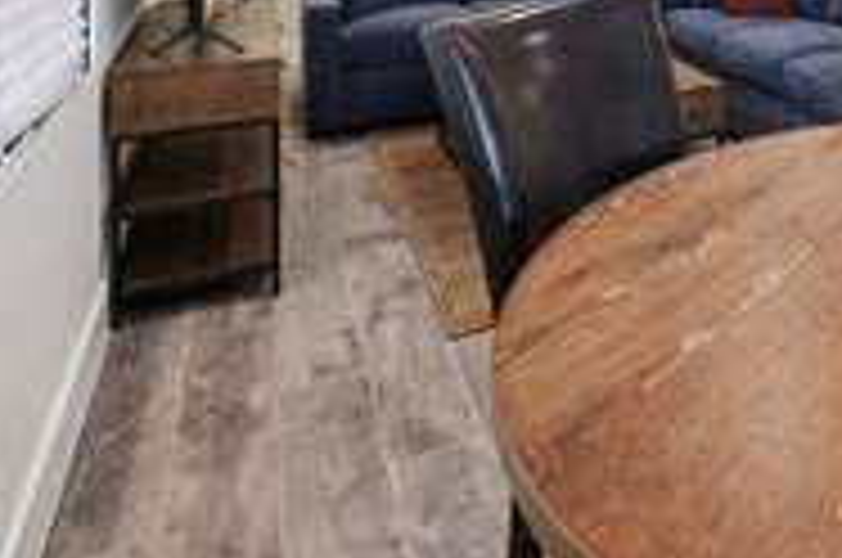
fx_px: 841
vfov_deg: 30.7
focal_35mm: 36
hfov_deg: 47.0
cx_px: 783
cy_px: -124
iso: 400
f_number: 8
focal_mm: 14
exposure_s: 1/30
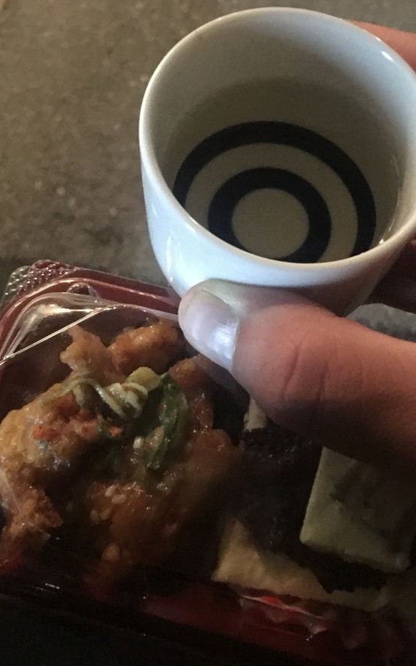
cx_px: 277
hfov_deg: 30.3
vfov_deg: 47.2
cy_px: 333
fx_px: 762
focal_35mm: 42
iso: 250
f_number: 2.2
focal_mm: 4.15
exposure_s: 1/4
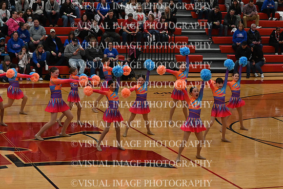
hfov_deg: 19.5
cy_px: 94
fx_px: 826
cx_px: 142
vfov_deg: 13.0
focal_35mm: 105
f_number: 4
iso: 5000
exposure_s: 1/500
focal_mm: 70
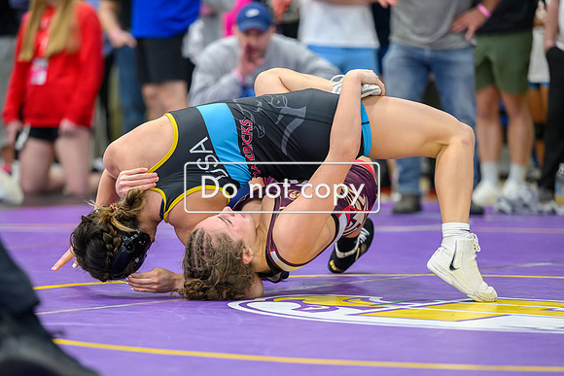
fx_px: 2854
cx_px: 239
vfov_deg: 7.5
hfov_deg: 11.3
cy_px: 236
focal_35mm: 182
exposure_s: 1/800
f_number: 2.8
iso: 2500
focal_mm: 145
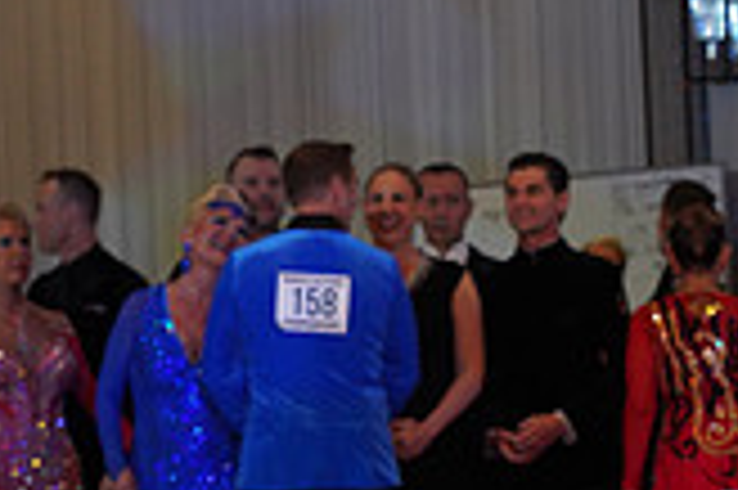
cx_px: -504
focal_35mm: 357
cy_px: 308
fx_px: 7311
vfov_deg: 3.8
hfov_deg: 5.7
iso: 1600
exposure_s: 1/160
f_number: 5.6
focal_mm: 101
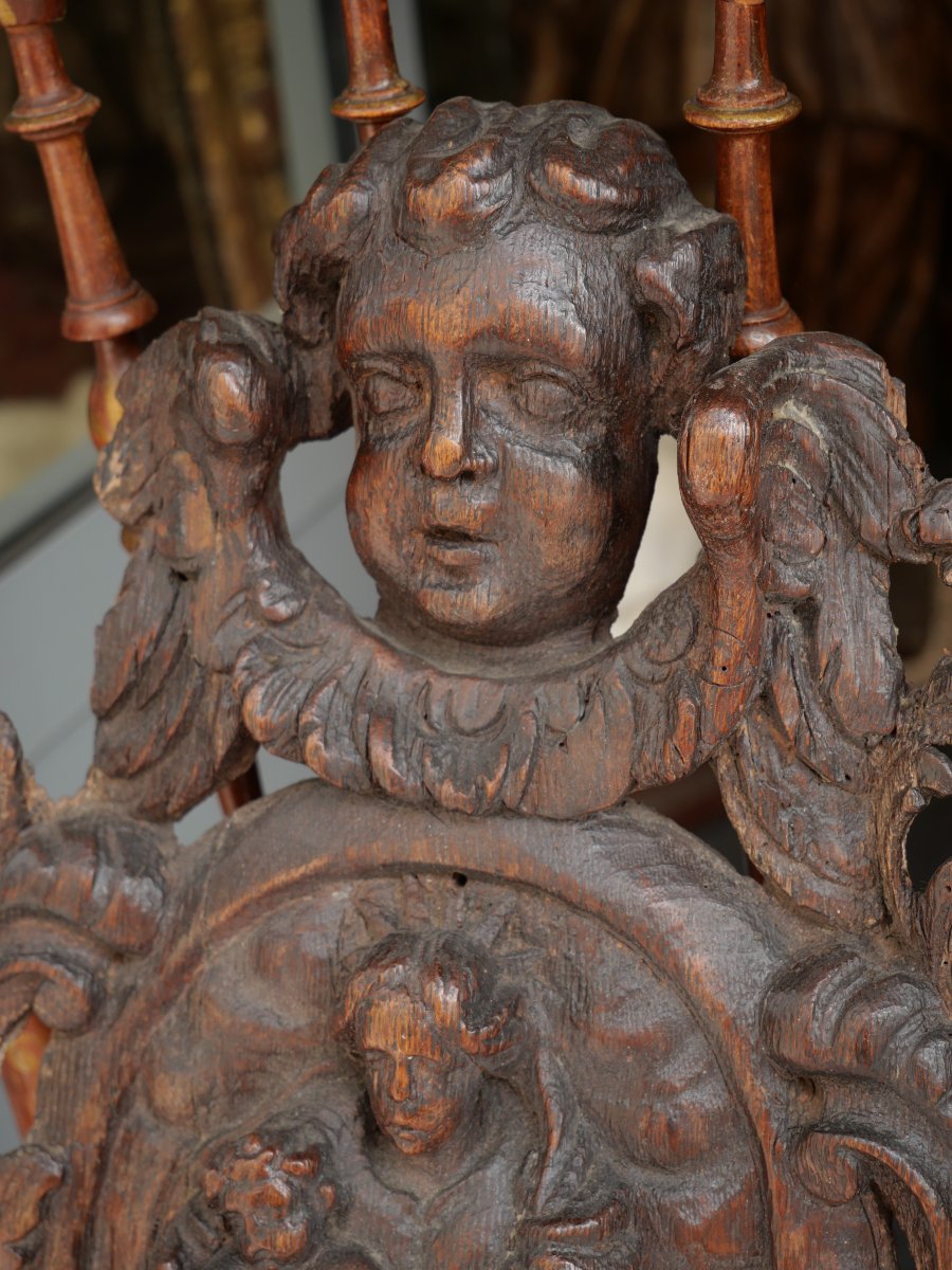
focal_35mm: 60
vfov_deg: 32.2
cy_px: 635
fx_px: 2200
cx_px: 476
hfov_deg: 24.4
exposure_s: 1/60
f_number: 4.9
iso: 200
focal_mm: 30
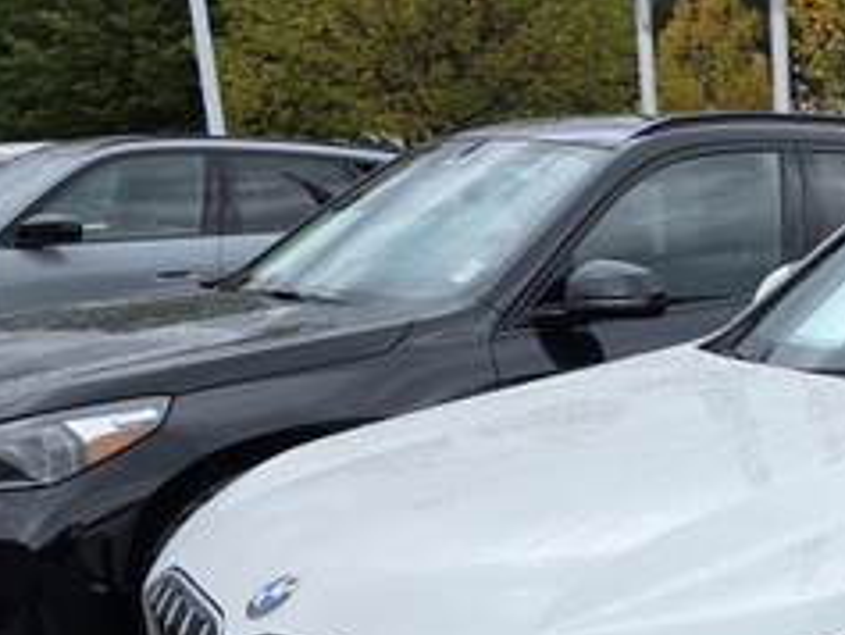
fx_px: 1514
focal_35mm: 62
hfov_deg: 27.8
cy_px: 738
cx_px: 984
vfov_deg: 22.1
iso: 80
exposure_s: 1/1354
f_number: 1.7
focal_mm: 6.3
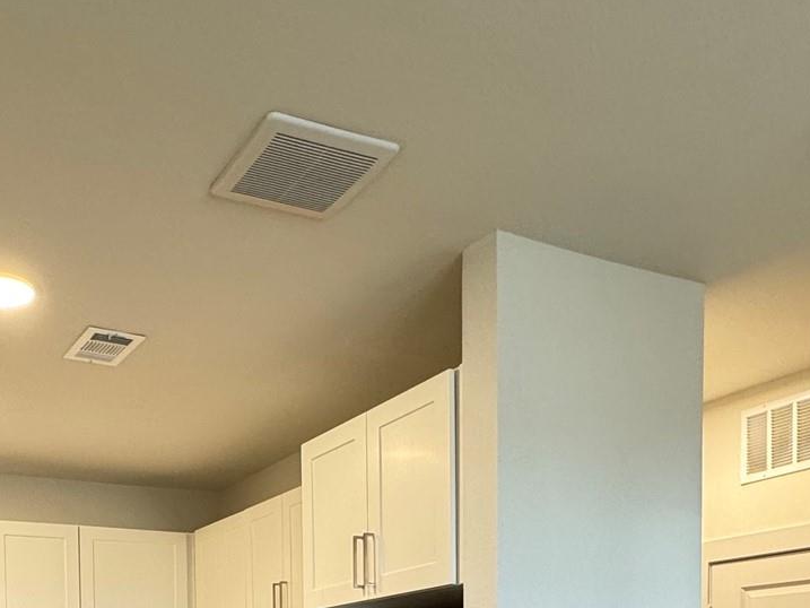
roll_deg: +0.7
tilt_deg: -3.6
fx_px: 936
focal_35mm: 40
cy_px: 753
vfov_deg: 30.0
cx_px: 226
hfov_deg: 45.5
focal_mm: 2.22
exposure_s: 1/60
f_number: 2.2
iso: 250
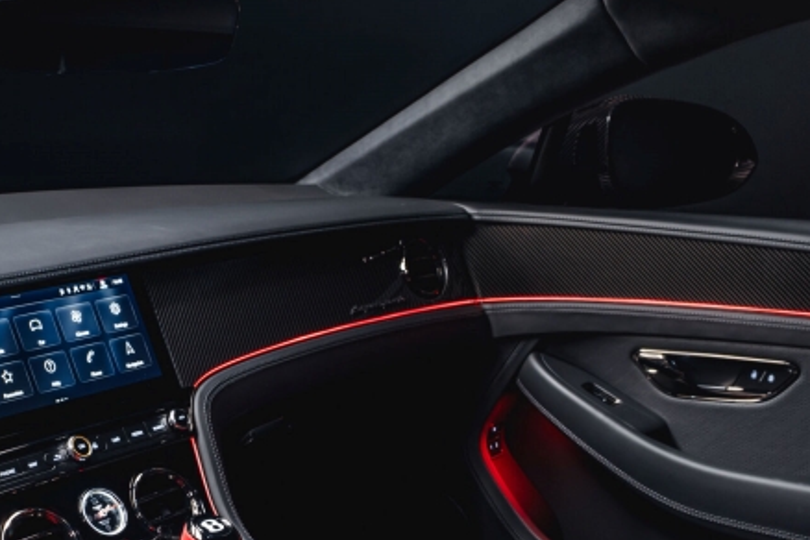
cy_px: 518
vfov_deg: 25.0
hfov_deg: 36.1
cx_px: 94
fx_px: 1170
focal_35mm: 52
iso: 100
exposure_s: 4
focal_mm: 19
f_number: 6.3
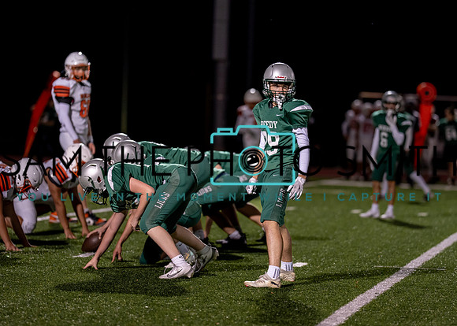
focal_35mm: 191
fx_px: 2484
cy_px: 154
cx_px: 261
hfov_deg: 10.5
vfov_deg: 7.5
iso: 1600
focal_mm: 135
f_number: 1.8
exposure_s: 1/1250
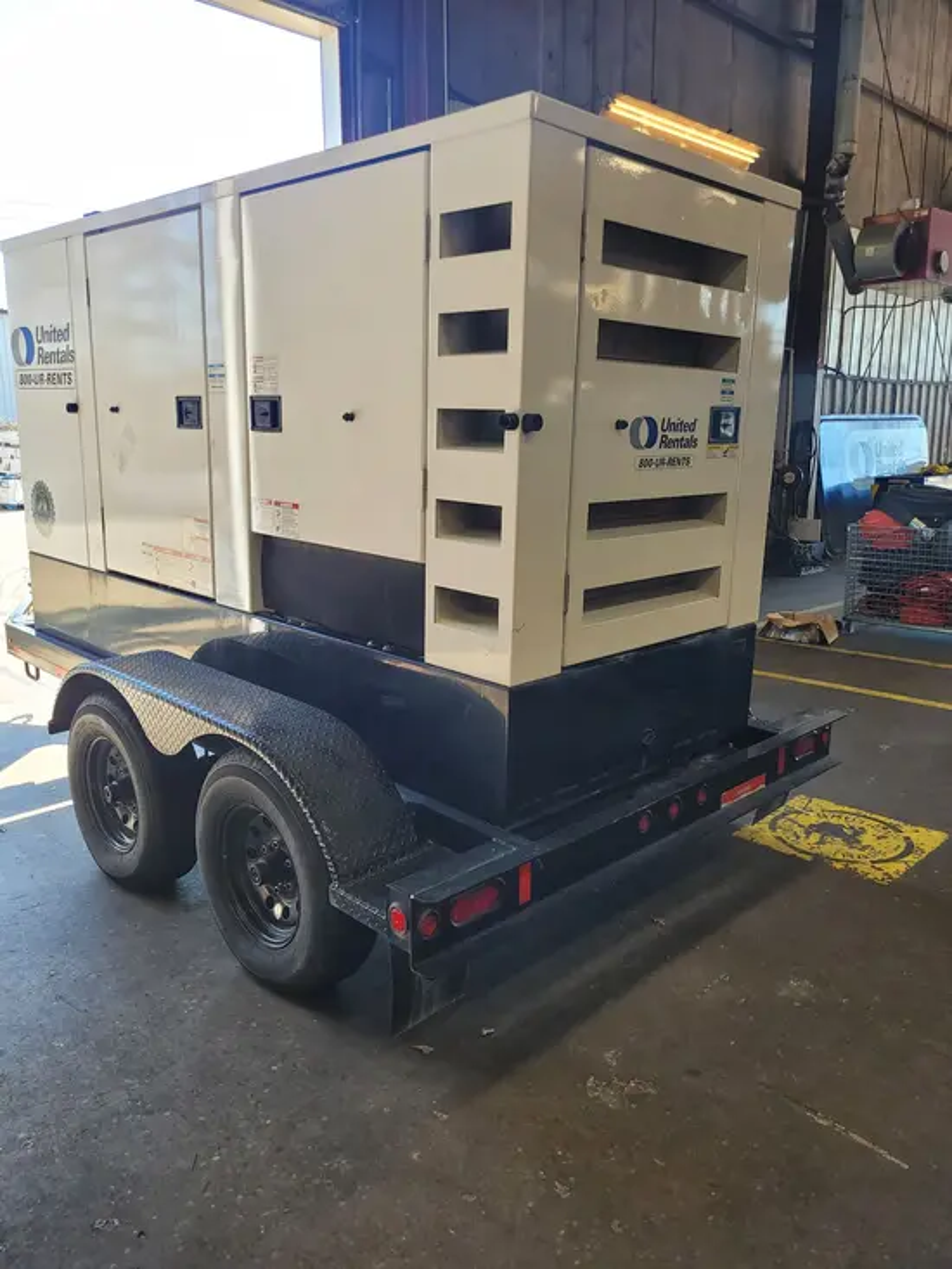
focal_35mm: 26
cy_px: 634
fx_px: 953
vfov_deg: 67.3
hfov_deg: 53.1
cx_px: 476
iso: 50
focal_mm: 5.4
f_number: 1.8
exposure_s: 1/120
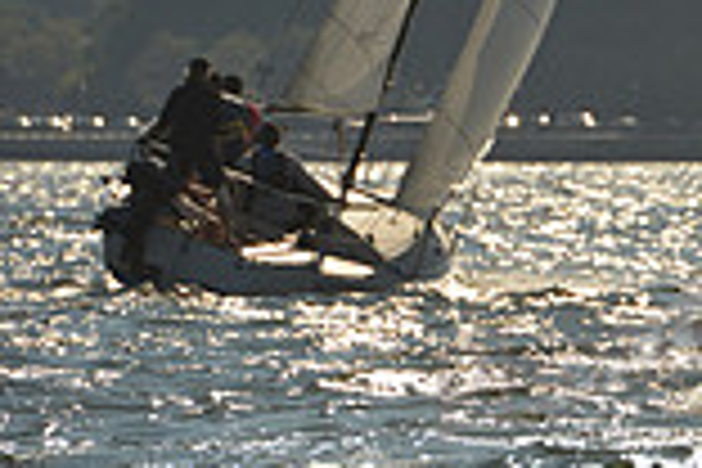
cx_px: 1296
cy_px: 25
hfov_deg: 2.8
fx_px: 14136
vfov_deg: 1.9
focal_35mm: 725
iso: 320
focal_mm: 195
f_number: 8
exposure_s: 1/1250
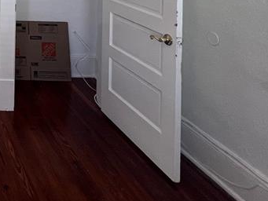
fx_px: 302
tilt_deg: +0.5
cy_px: -70
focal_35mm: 39
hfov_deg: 34.2
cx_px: -80
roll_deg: -2.1
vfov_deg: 28.9
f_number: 1.8
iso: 80
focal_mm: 1.57
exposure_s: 1/120
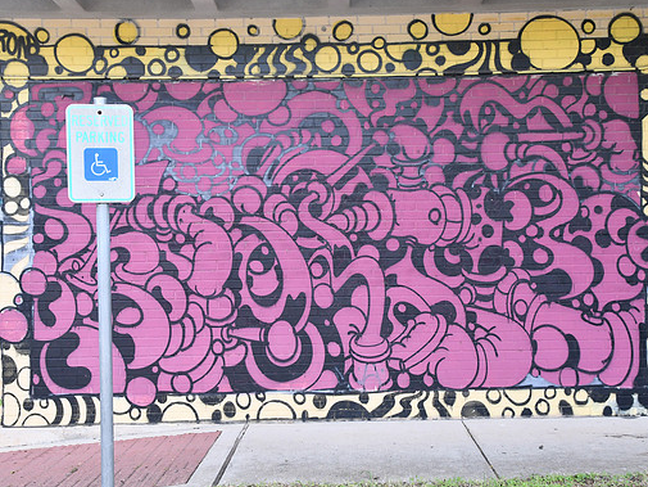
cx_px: 352
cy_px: 241
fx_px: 992
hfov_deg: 36.1
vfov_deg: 27.5
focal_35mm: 53
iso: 800
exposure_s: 1/160
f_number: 10
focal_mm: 32
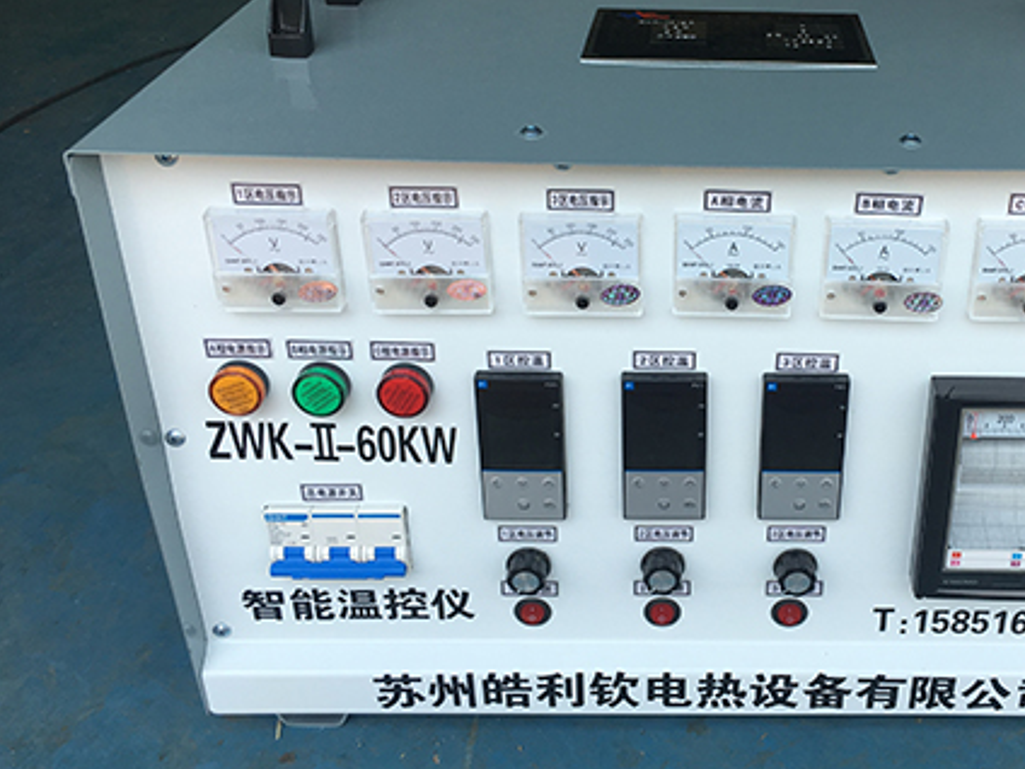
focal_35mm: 41
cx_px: 723
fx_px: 1214
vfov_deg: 35.1
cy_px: 324
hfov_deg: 44.7
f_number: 2.2
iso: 25
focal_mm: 4.15
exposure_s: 1/646
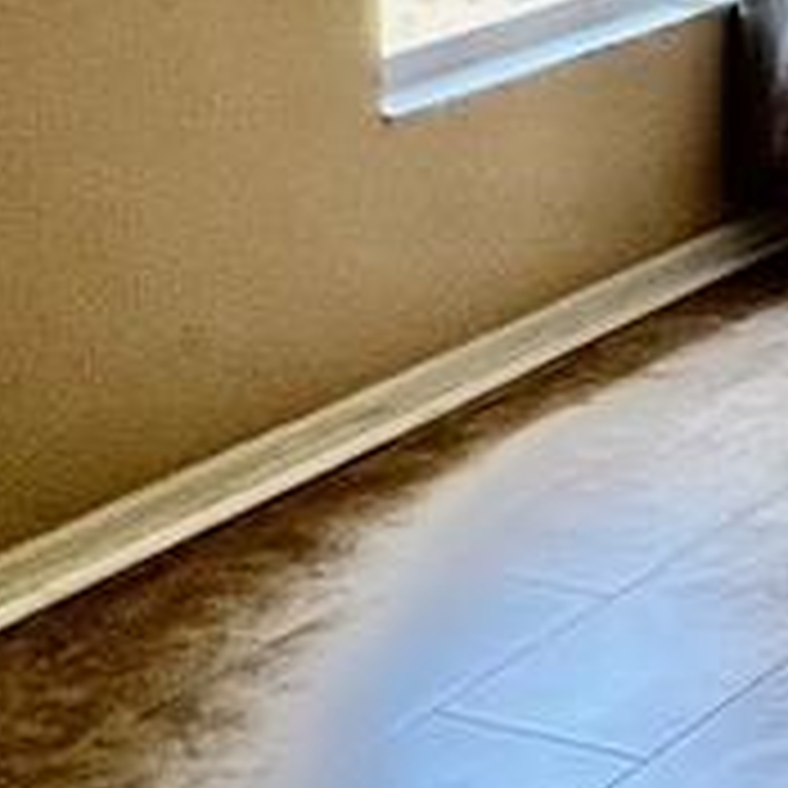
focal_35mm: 105
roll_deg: +1.3
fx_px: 2704
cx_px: 1297
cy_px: -446
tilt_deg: -2.9
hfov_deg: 15.0
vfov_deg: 15.2
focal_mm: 1.57
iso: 200
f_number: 1.8
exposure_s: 1/120
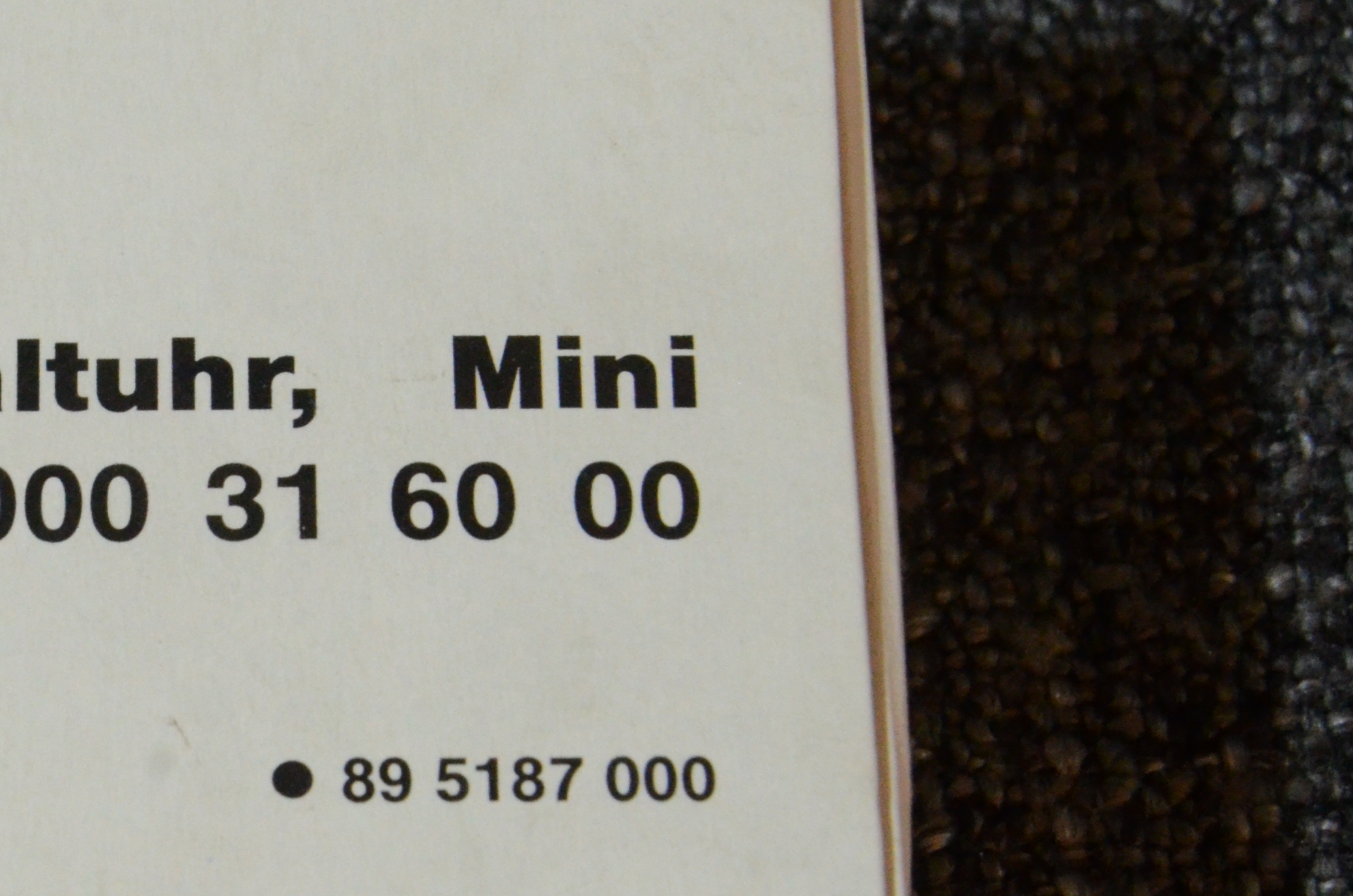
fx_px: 6676
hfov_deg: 11.4
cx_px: -42
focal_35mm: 178
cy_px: 313
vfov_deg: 7.7
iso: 2500
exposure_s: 1/60
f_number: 16
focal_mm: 50
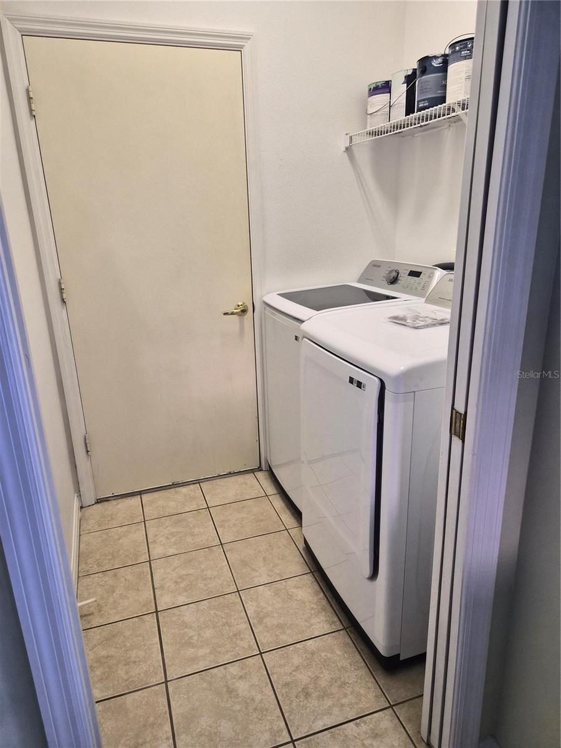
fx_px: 497
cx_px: 280
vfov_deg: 73.9
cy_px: 374
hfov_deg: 58.9
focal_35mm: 23
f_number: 1.8
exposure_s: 1/120
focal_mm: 5.4
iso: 500
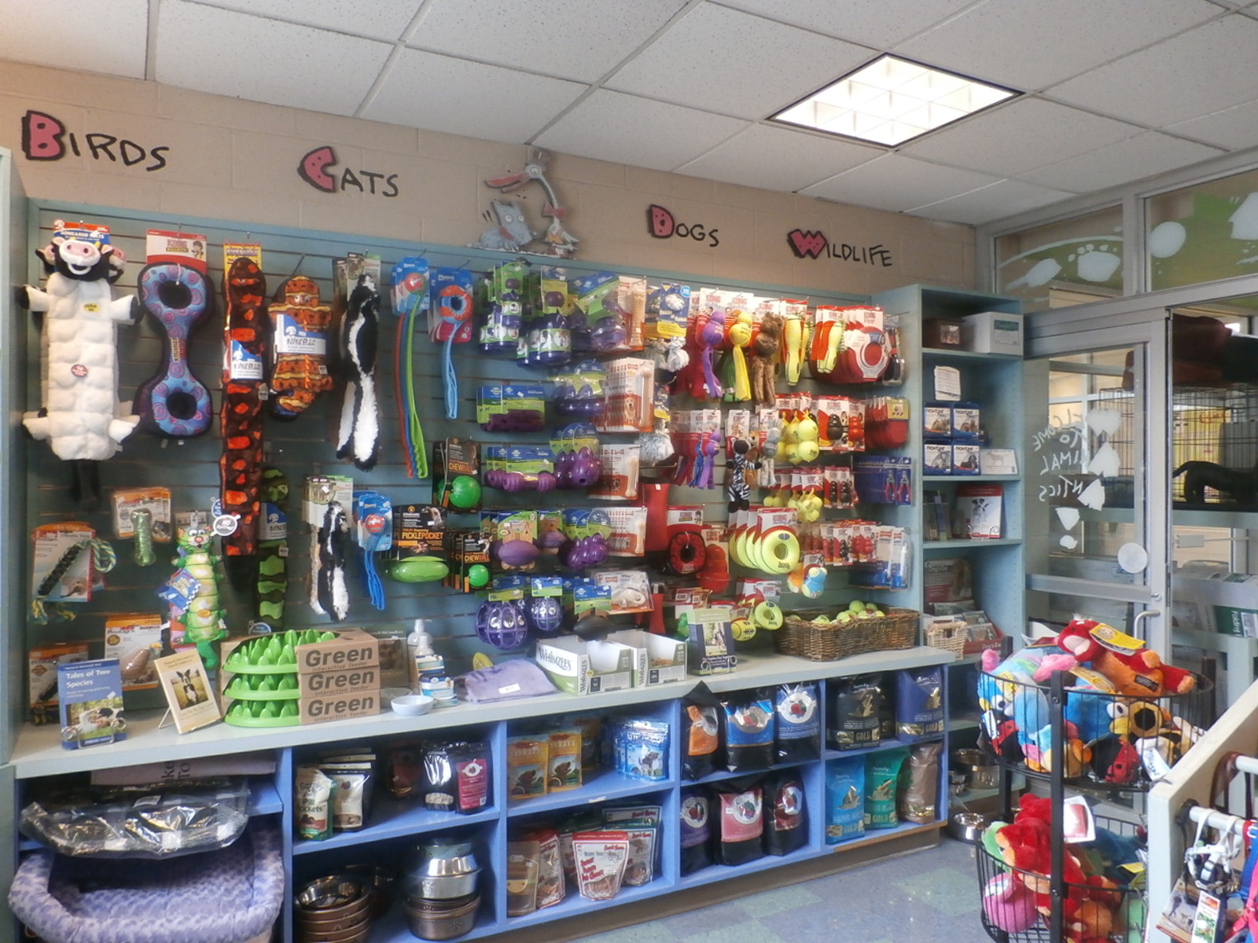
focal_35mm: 25
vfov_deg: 54.9
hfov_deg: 69.4
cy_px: 472
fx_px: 909
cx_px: 629
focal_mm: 4.5
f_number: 3
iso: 320
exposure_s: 1/30
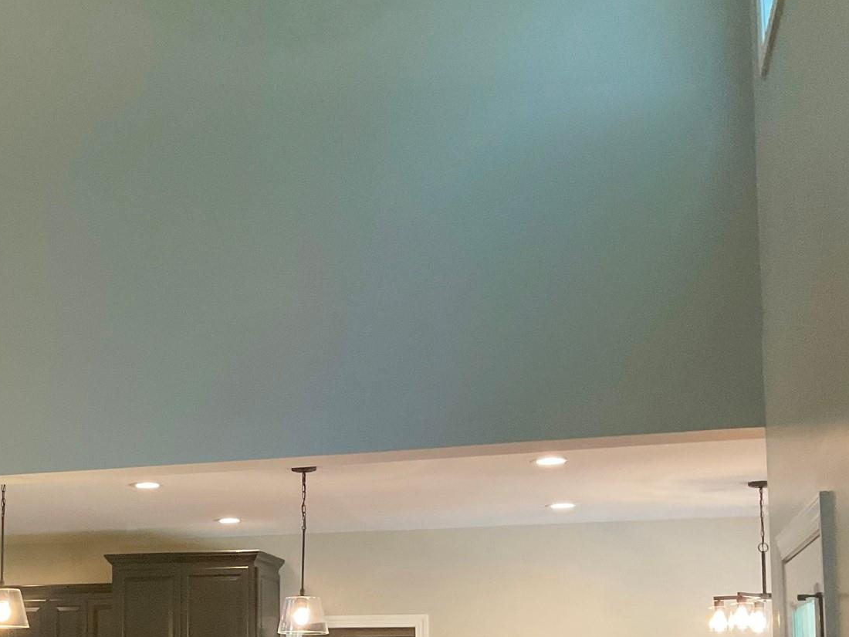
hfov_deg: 33.6
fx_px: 1324
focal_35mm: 54
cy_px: 578
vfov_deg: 26.1
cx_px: 76
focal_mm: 3
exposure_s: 1/60
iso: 125
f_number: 1.8
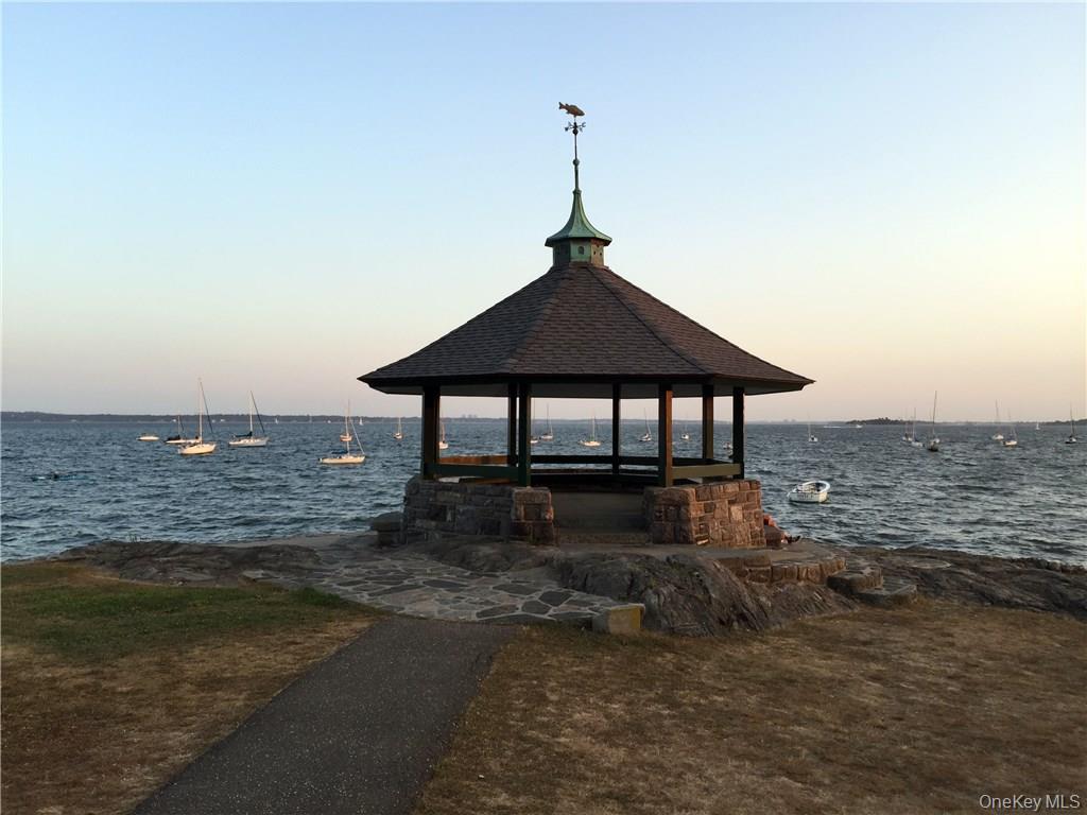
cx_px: 544
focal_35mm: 29
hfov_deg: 61.7
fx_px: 911
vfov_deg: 48.2
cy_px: 408
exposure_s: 1/147
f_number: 2.2
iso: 32
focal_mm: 4.15
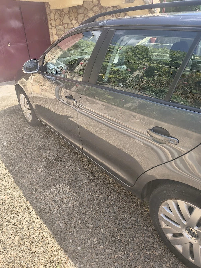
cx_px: 100
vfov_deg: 71.6
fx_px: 186
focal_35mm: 24
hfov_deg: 56.8
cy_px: 134
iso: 101
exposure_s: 1/588
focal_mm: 5.56
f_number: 1.8
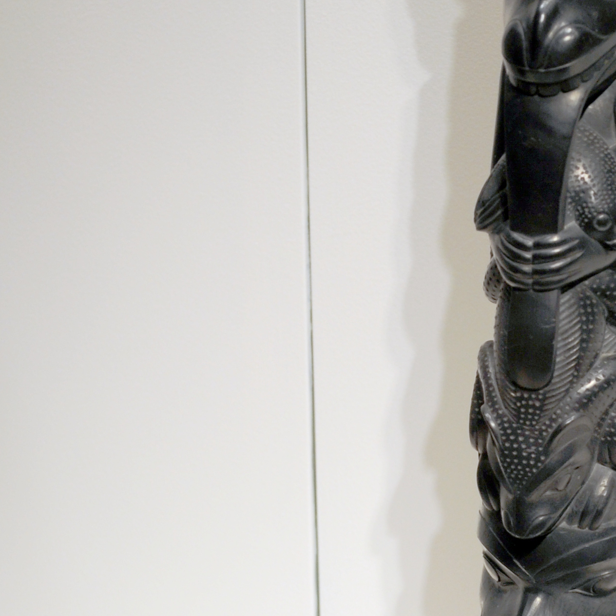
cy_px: 354
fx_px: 1913
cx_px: 564
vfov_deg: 18.3
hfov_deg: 18.0
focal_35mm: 95
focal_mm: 22
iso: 200
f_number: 3.8
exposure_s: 1/15
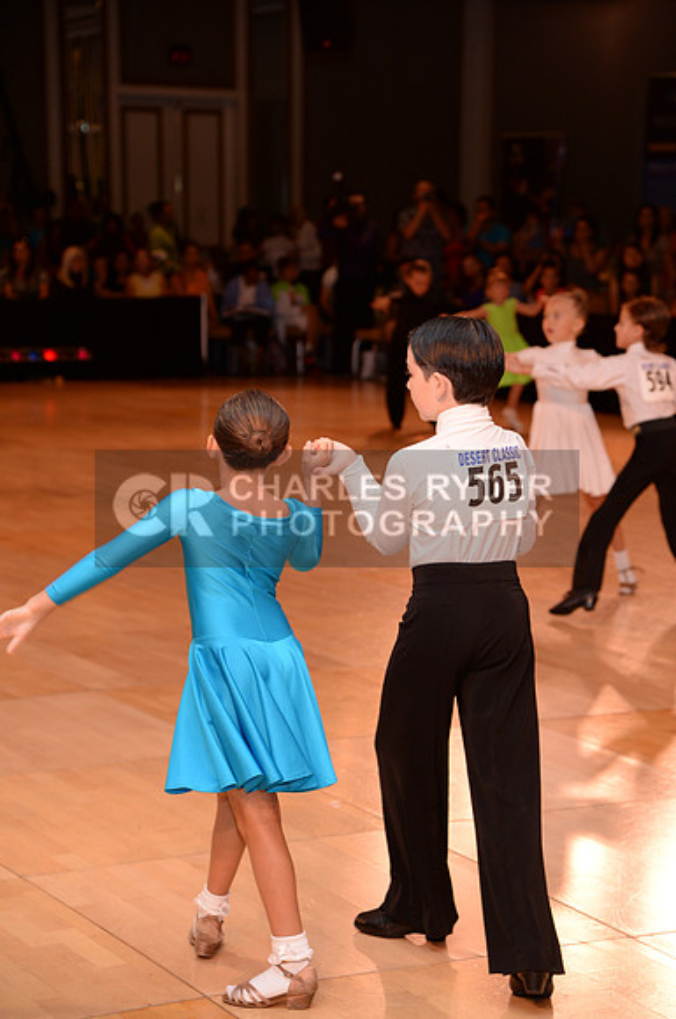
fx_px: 2599
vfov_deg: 22.2
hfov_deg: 14.8
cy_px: 510
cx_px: 338
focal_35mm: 92
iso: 1250
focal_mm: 92
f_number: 5
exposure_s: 1/200
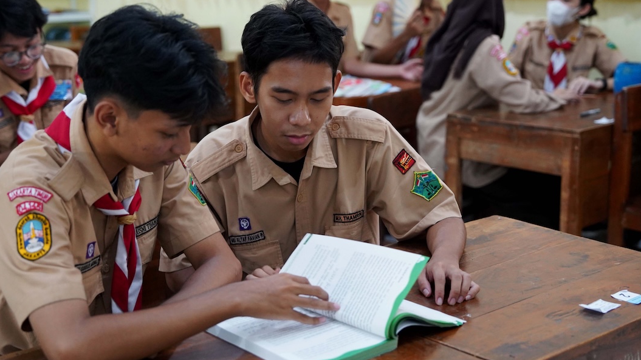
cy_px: 138
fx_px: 952
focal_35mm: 56
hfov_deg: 37.2
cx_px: 304
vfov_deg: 21.4
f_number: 2.8
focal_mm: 47
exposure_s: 1/100
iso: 4000
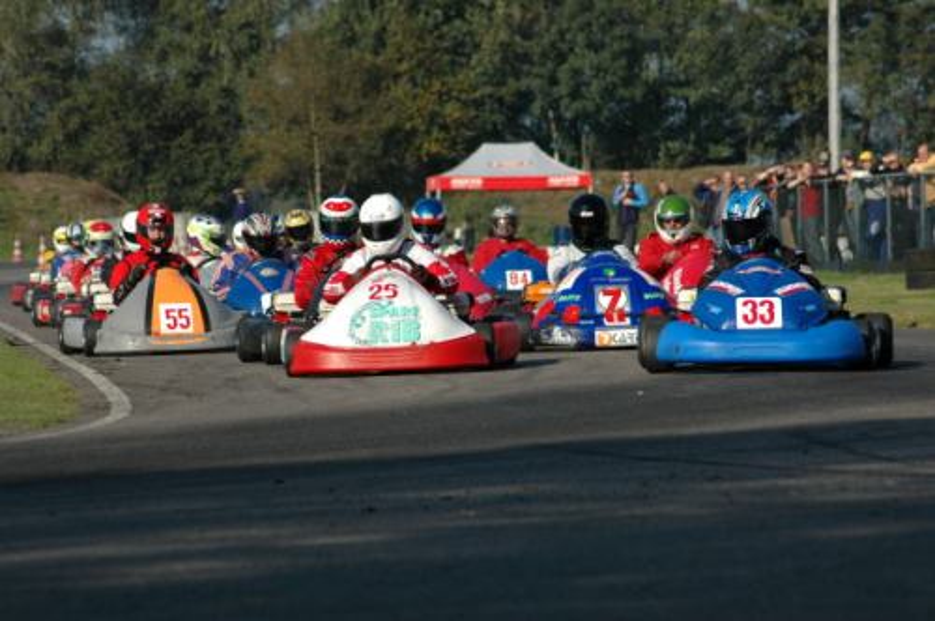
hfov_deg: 8.1
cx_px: 468
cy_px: 310
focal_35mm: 255
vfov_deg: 5.4
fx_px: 6614
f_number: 6.3
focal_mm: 170
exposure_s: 1/640
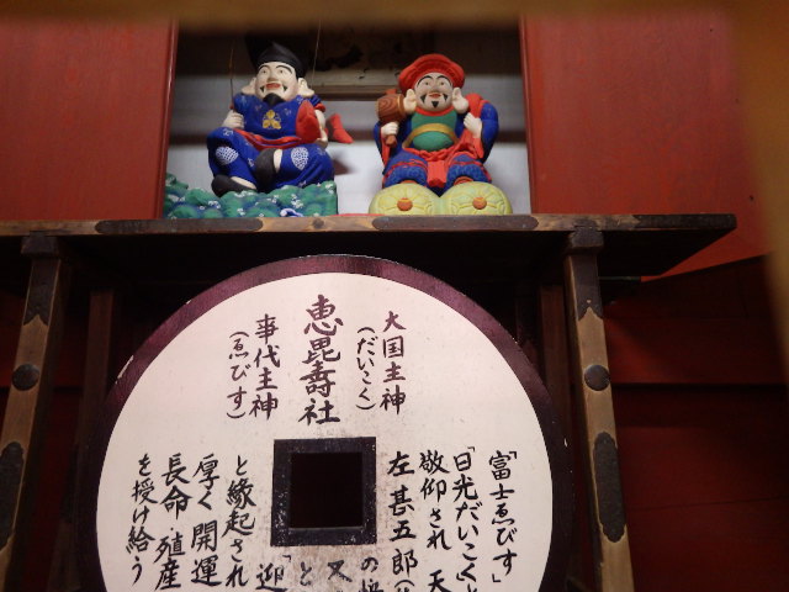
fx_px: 570
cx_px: 394
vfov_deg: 54.9
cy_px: 296
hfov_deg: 69.4
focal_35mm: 25
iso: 400
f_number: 2
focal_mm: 4.5
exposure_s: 1/45
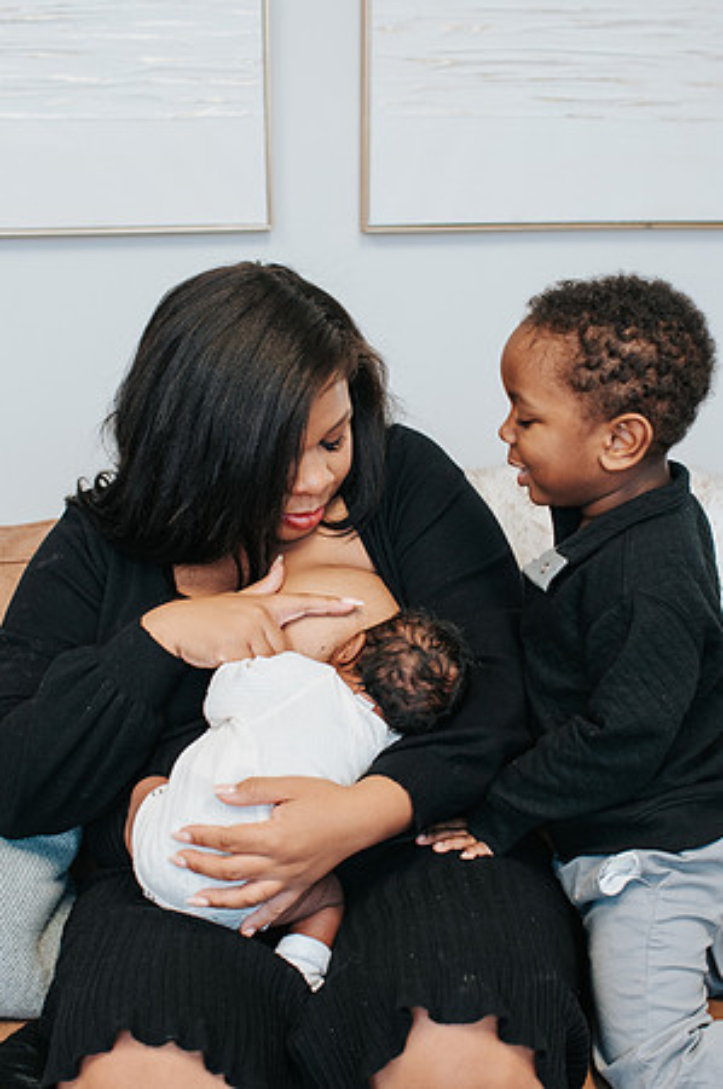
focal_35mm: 53
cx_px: 356
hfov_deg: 25.4
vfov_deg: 37.4
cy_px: 544
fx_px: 1607
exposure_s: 1/250
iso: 800
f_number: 3.2
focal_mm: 35
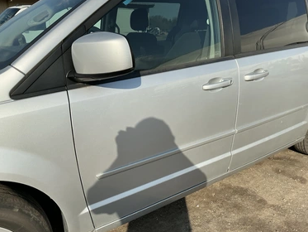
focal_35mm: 30
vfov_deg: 46.8
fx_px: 267
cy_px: 120
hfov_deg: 59.9
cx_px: 156
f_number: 1.8
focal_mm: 3
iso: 25
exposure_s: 1/1848
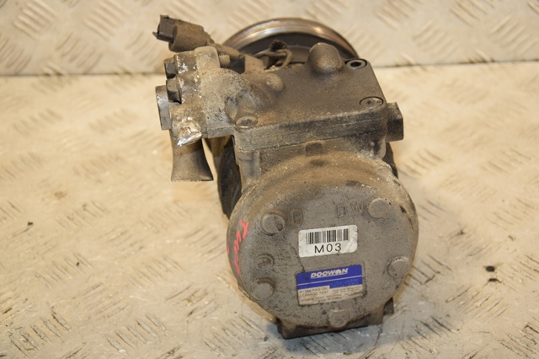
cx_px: 270
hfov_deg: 26.0
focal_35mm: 78
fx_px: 1167
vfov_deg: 17.5
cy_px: 180
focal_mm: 52
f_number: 6.3
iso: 800
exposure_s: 1/200
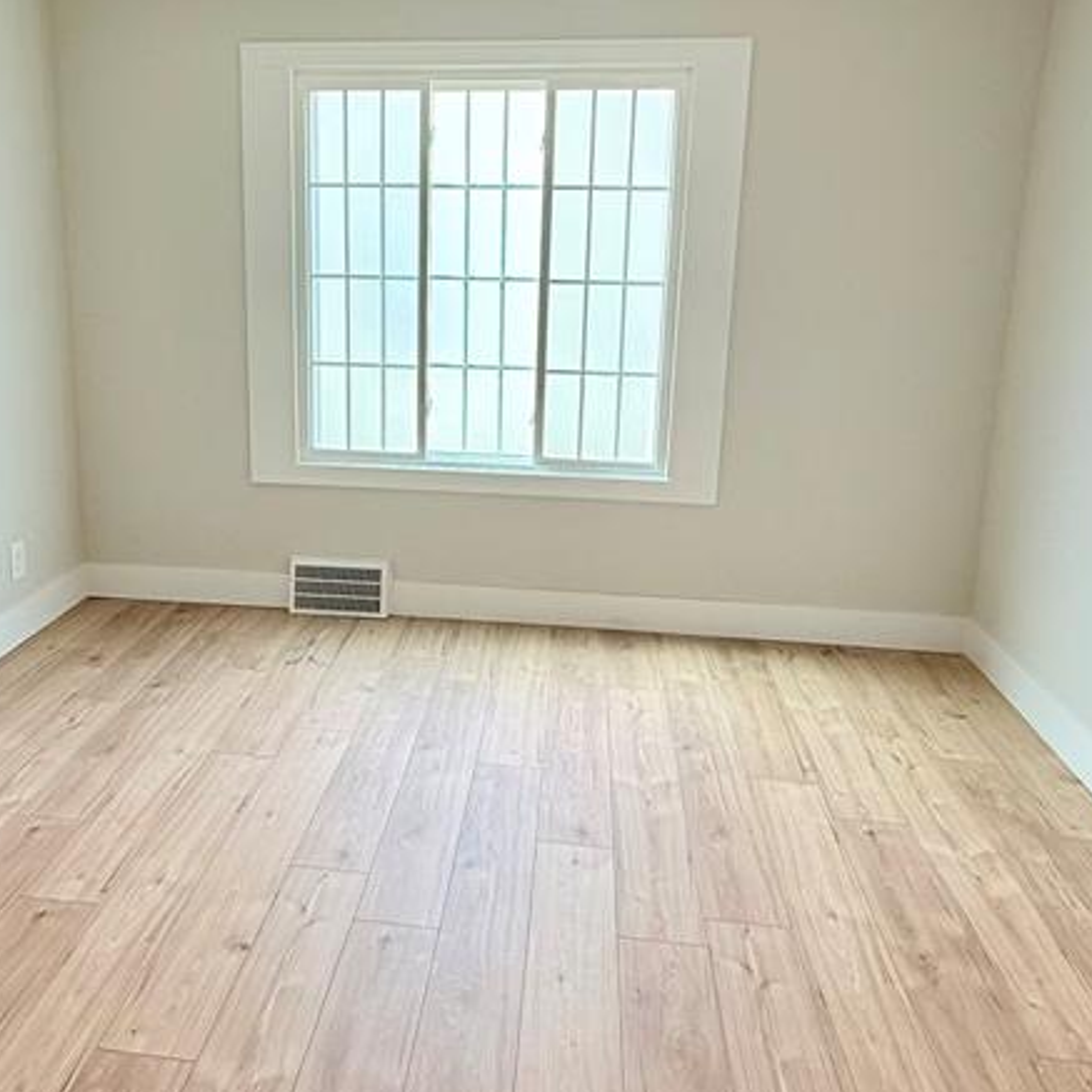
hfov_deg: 55.2
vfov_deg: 55.4
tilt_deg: -11.5
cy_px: 470
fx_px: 1035
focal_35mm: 29
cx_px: 440
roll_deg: -1.1
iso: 64
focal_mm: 2.22
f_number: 2.2
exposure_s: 1/184
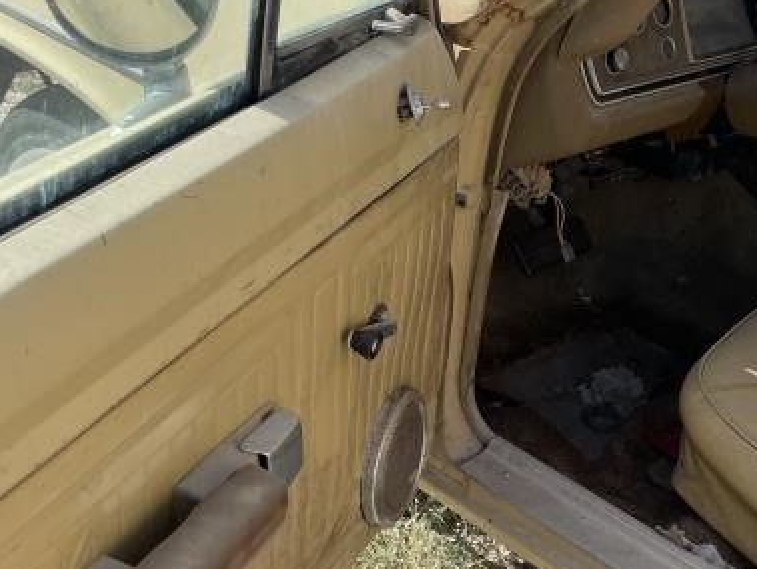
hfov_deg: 33.9
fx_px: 1204
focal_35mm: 55
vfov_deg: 25.6
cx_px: 605
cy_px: 527
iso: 32
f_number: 1.6
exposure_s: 1/1770
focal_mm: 4.2
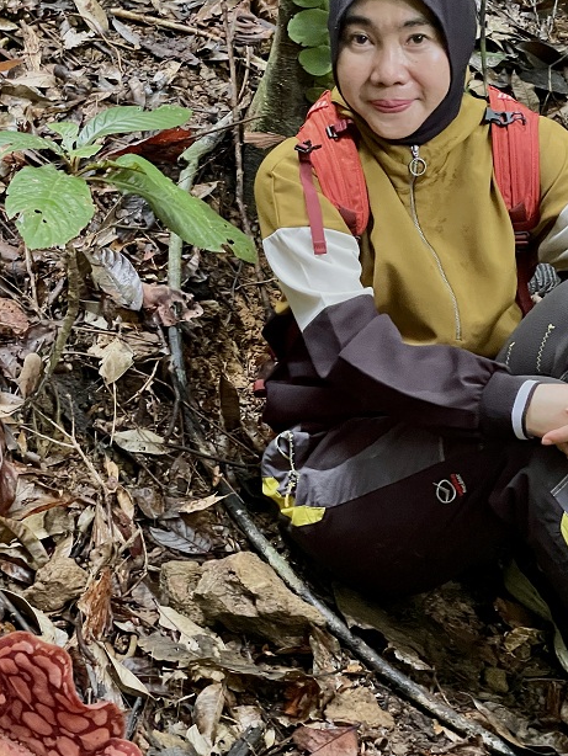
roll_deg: +6.7
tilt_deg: -20.5
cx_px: 270
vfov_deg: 24.7
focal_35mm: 79
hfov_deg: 18.7
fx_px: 1727
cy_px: 443
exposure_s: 1/22
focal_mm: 6
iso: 1600
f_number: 2
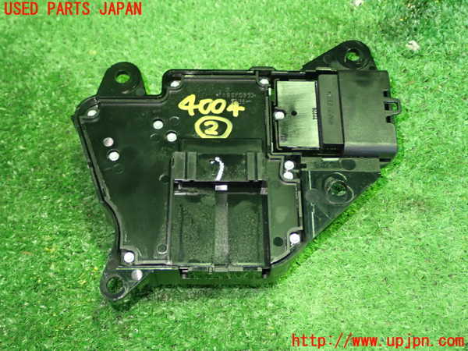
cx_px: 234
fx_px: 635
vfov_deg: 30.9
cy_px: 176
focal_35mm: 47
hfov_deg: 40.4
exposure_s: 1/15
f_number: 3.1
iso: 800
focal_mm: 8.4
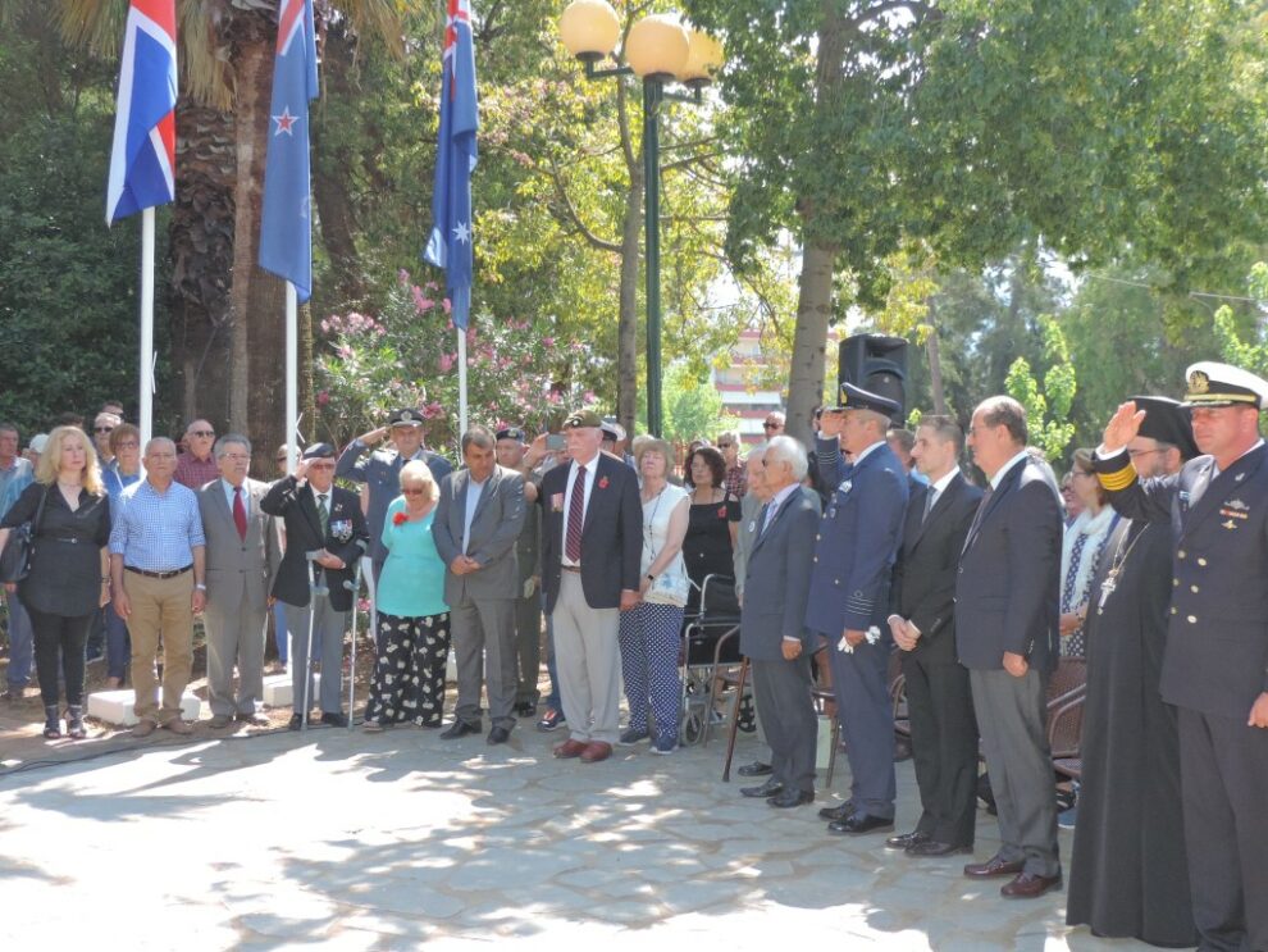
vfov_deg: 36.0
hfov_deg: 46.8
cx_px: 634
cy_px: 476
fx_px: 1466
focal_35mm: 40
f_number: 3.3
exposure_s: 1/640
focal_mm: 7.1
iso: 400
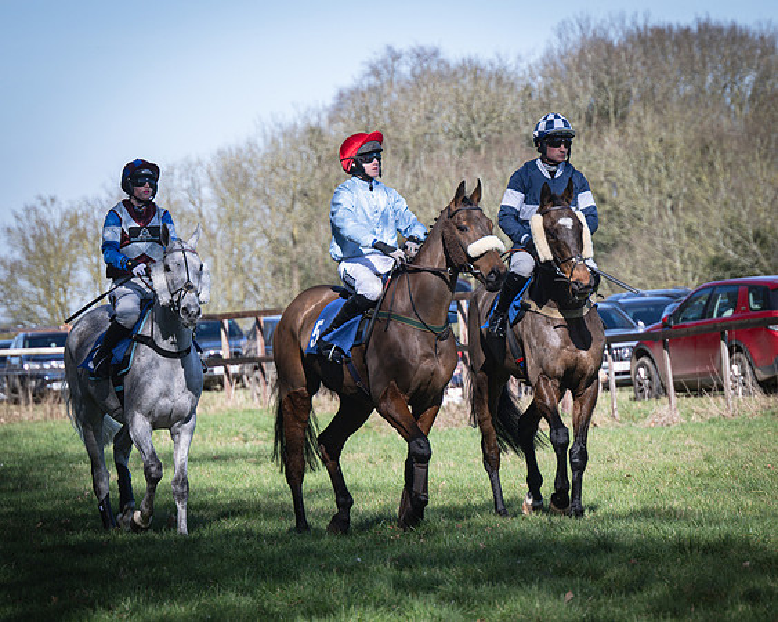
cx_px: 518
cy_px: 262
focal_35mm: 299
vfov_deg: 5.2
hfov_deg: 6.5
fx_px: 6879
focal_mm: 145
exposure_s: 1/1250
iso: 200
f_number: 4
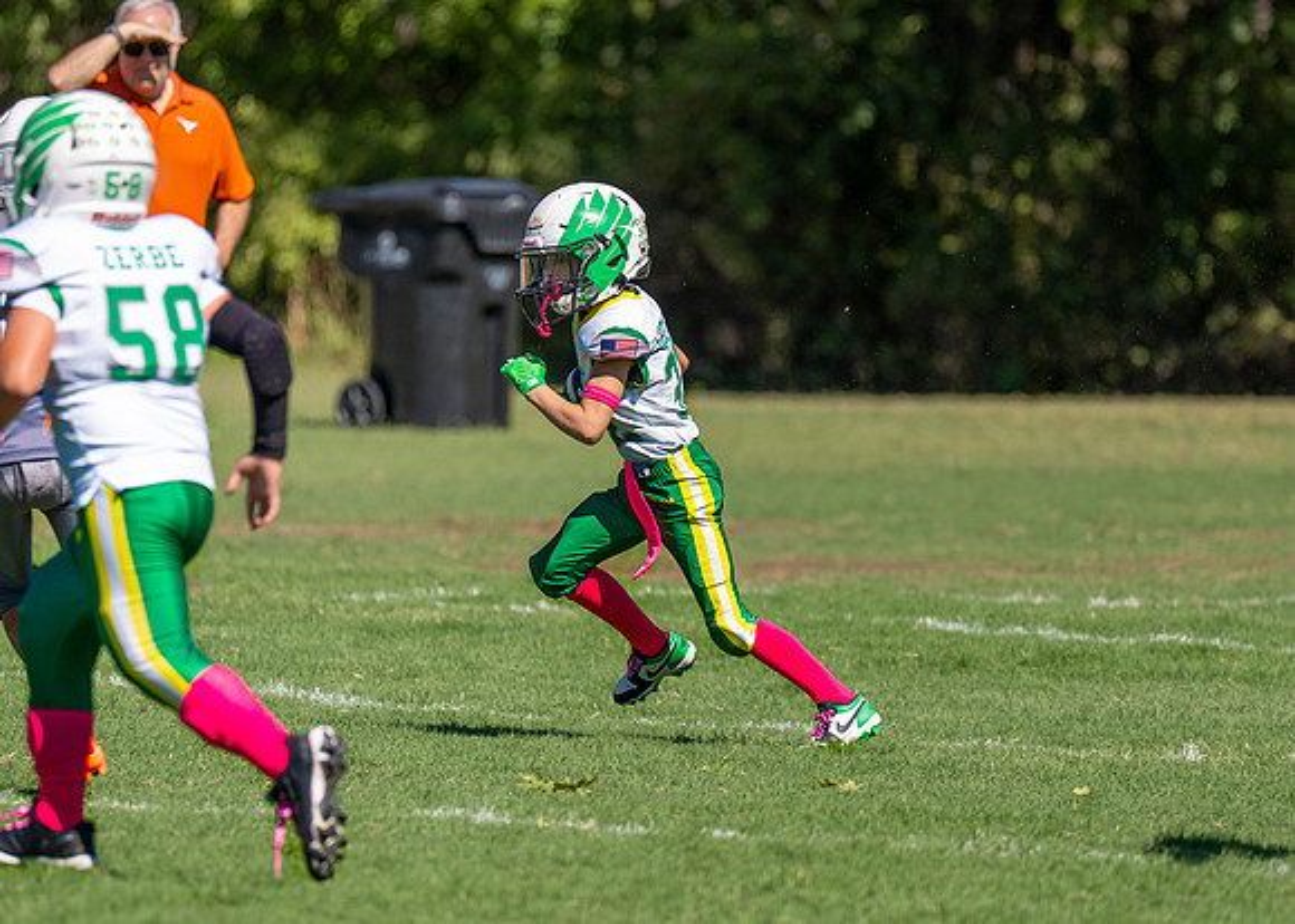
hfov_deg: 4.7
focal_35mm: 431
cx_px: 666
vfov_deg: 3.3
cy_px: 490
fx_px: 15855
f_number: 2.8
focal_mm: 200
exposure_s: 1/3200
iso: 160
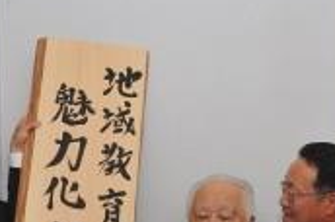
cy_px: 263
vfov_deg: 13.4
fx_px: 920
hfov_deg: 20.4
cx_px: 72
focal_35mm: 99
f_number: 5
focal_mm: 38
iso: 200
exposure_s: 1/60
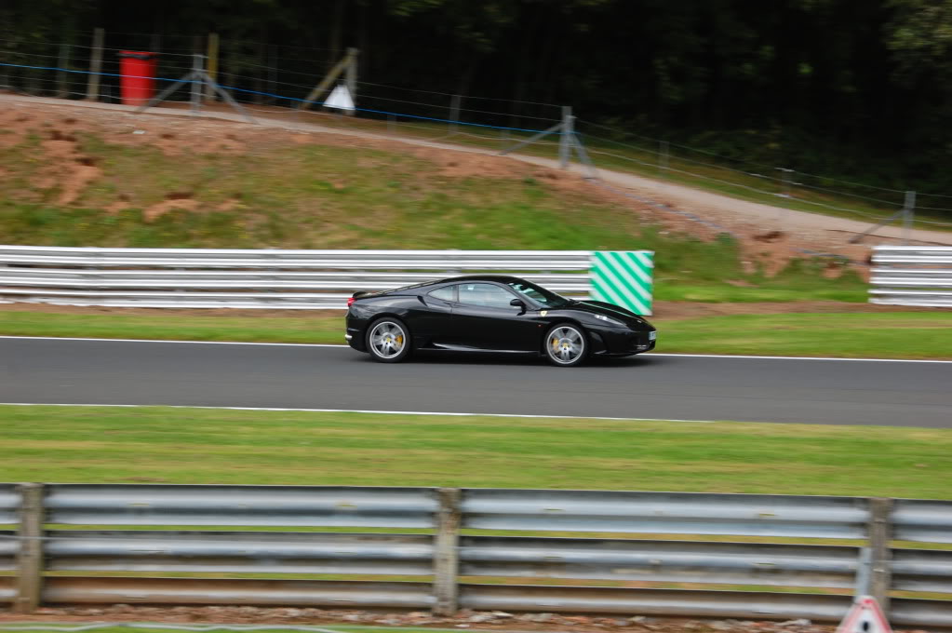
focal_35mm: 98
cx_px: 476
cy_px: 316
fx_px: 2576
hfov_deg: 20.9
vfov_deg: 14.0
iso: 200
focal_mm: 65
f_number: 9
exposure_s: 1/250
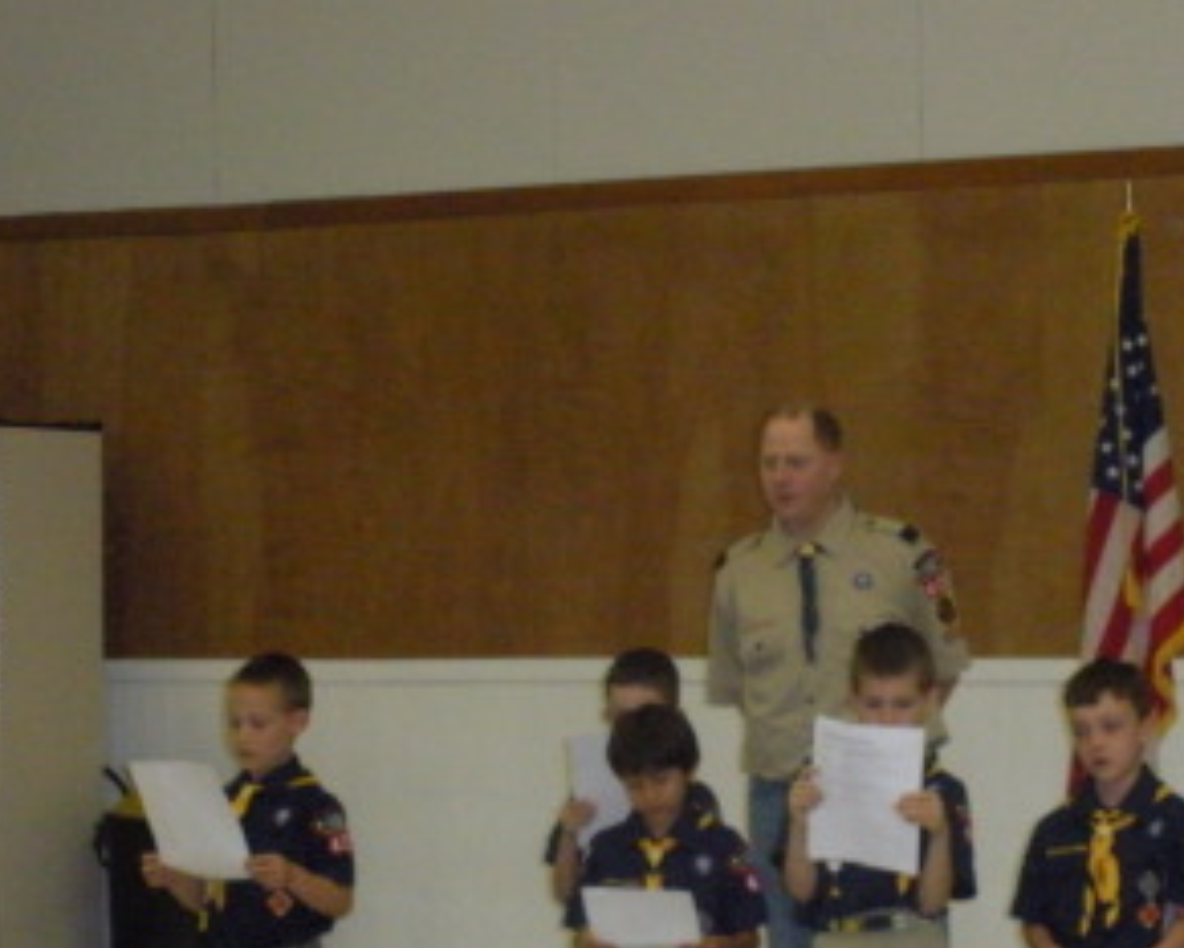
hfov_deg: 19.5
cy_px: 684
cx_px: 810
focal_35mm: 98
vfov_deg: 15.7
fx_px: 3435
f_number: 4.6
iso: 800
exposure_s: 1/125
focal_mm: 11.2
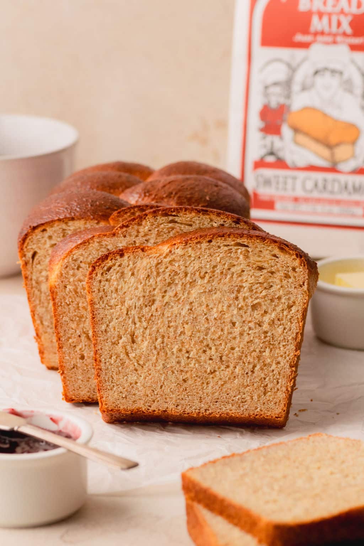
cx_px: 182
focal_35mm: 158
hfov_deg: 8.7
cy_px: 273
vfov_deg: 13.0
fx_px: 2389
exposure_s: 1/100
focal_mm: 105
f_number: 7.1
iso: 640
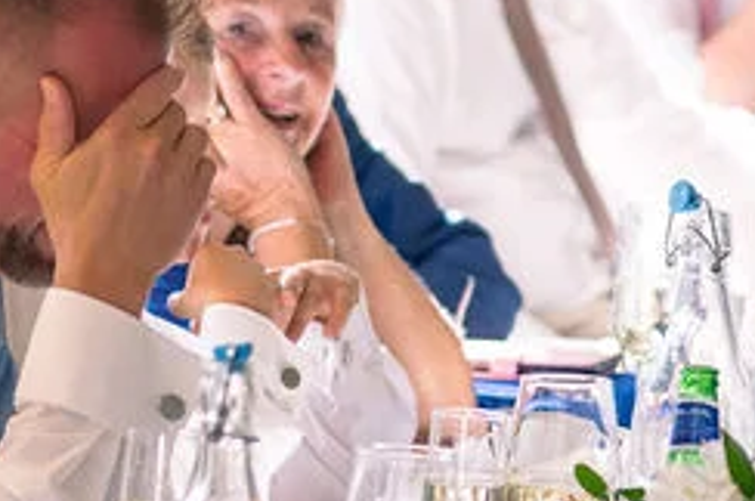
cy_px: 65
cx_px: -310
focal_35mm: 473
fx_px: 9907
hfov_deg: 4.3
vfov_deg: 2.9
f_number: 2.8
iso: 400
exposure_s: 1/200
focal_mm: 75
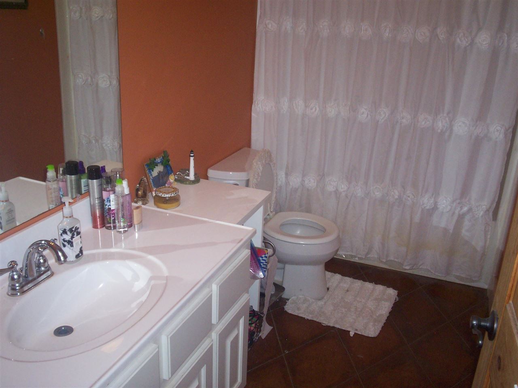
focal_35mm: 36
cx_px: 259
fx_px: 539
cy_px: 194
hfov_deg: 51.4
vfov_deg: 39.7
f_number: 4.5
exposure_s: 1/64
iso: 140
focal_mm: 5.9
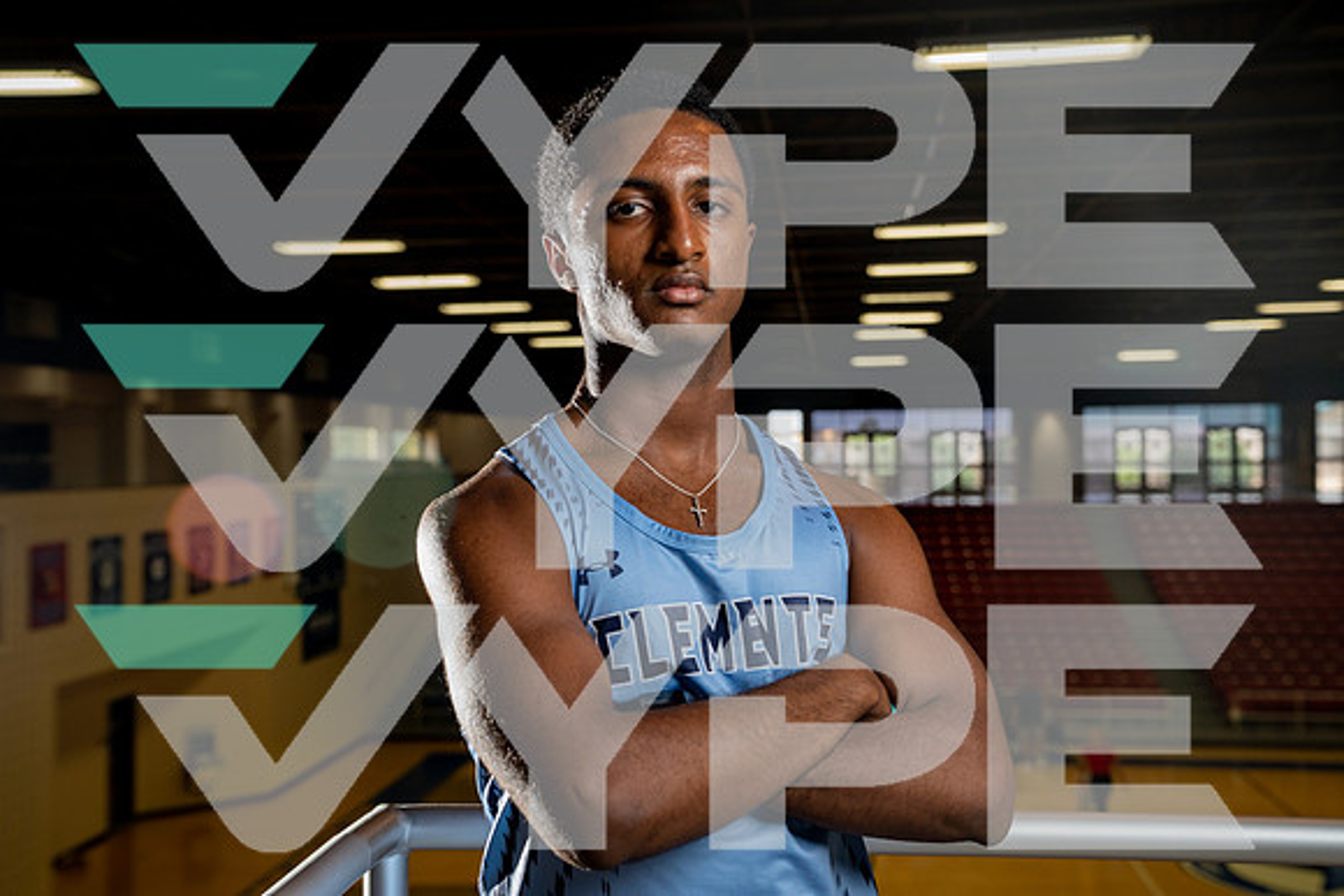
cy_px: 448
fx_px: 1718
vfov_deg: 29.3
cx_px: 672
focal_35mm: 46
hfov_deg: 42.7
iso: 800
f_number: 5
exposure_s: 1/250
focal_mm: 46
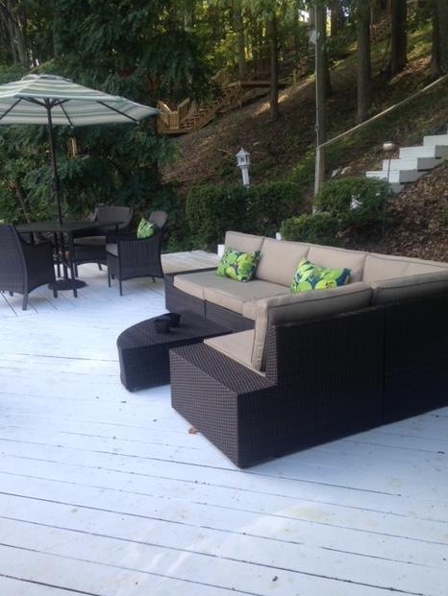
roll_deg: +1.4
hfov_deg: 41.8
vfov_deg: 53.9
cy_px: 298
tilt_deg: -12.7
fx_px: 587
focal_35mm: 34
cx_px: 223
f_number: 2.4
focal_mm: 4.12
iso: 50
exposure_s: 1/137
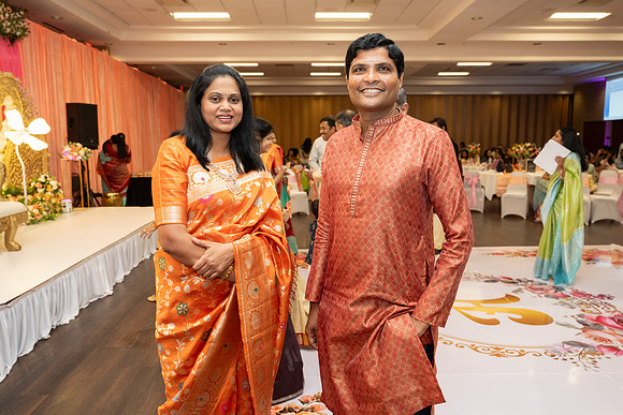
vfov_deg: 45.0
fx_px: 502
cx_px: 312
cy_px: 208
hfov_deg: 63.6
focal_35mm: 29
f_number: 4
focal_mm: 28
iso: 1250
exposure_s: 1/160
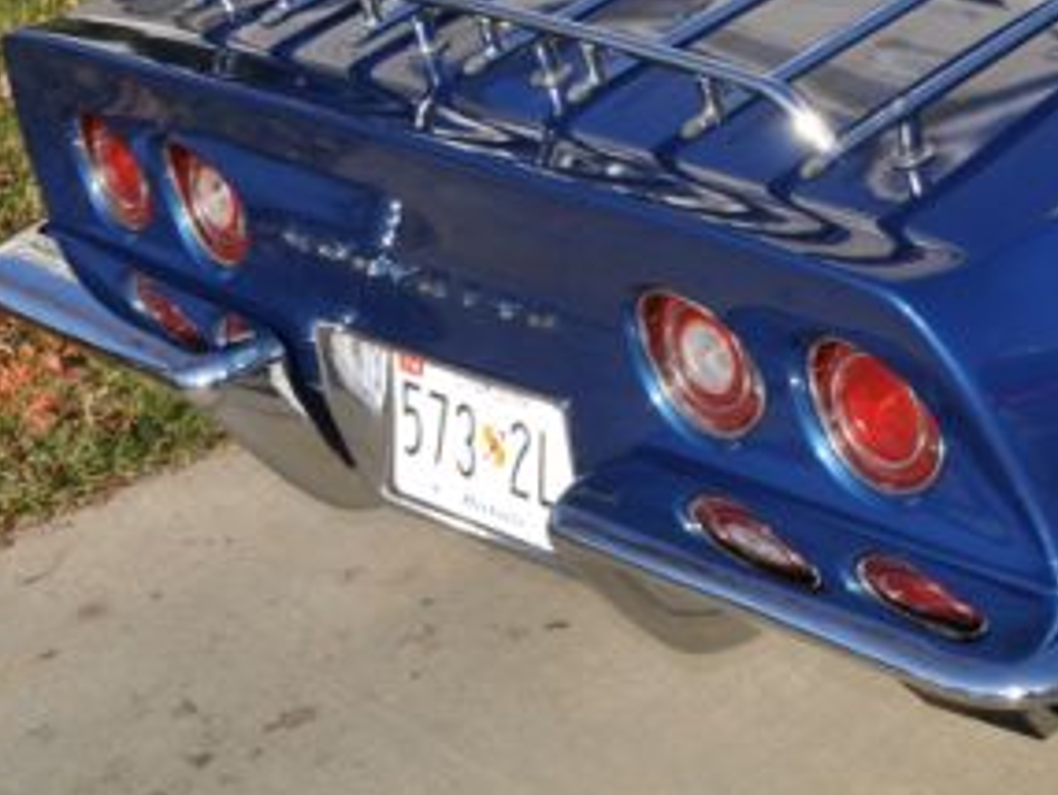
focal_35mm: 89
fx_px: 2721
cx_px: 1325
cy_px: -143
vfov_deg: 16.0
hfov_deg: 20.4
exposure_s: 1/200
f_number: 11
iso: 200
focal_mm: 22
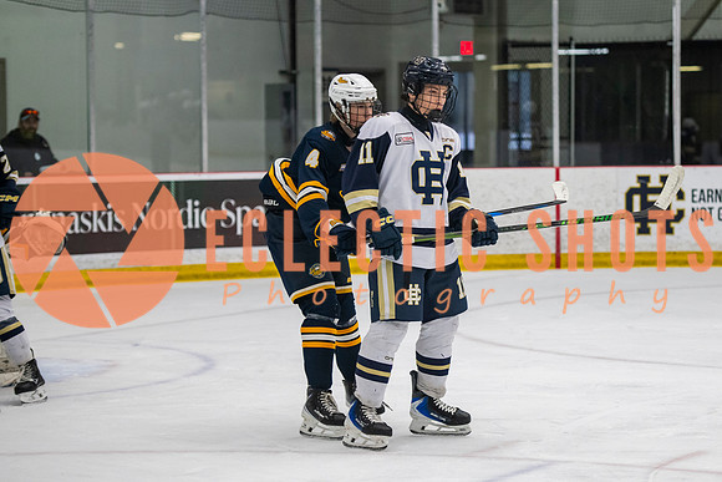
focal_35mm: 133
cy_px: 241
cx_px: 469
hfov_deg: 15.4
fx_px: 2673
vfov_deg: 10.3
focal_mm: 100
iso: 2000
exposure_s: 1/640
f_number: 3.2
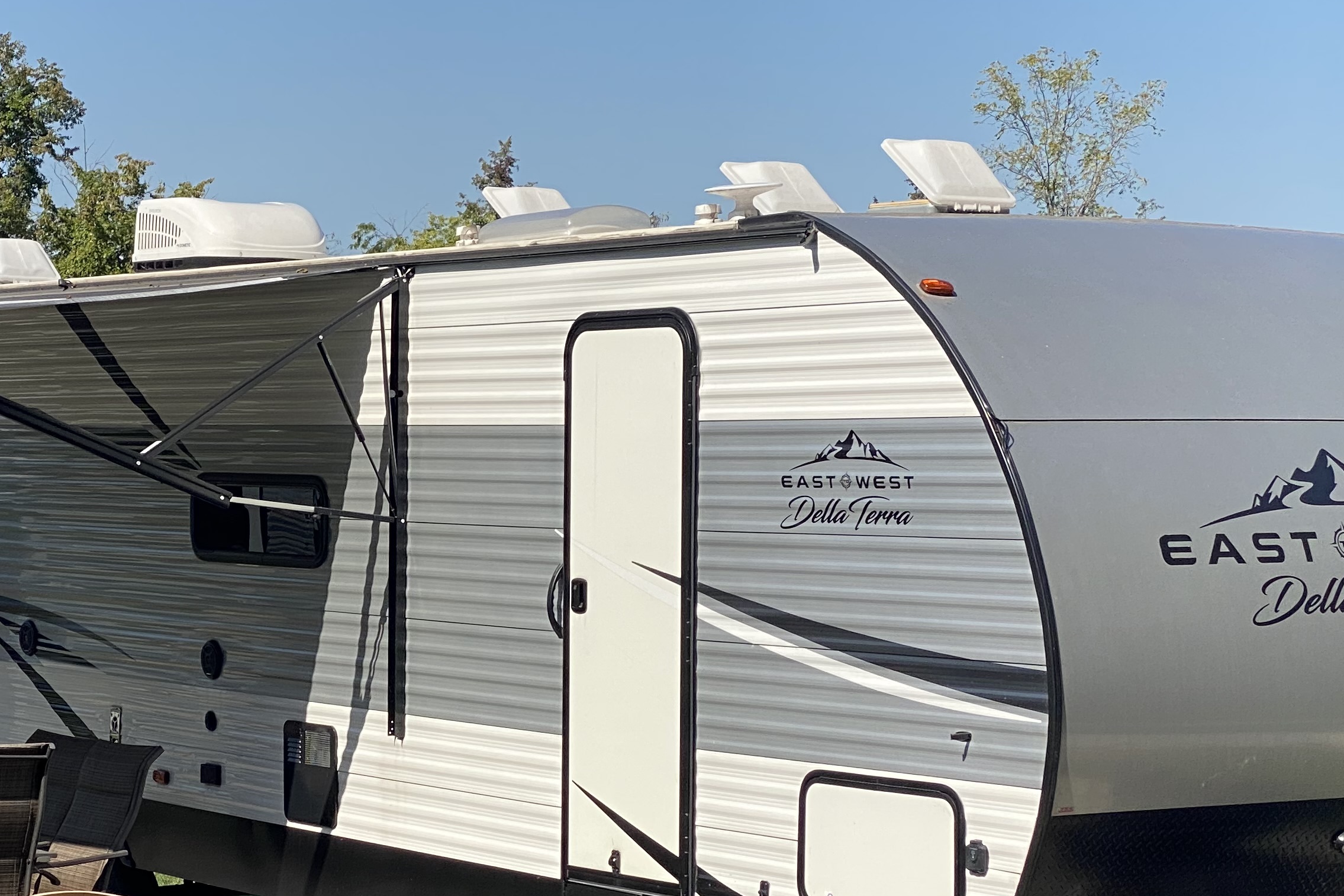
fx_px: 3584
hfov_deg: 21.0
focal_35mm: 96
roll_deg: -1.0
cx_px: 275
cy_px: 746
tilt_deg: -4.7
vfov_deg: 14.2
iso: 20
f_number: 2
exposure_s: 1/1597
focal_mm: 6
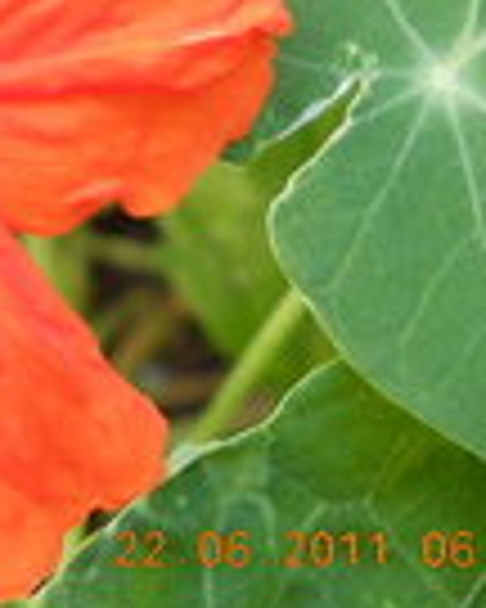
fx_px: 1870
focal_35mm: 104
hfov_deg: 14.2
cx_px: -158
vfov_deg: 18.2
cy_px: 74
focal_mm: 6.72
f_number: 3.1
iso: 125
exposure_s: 1/30
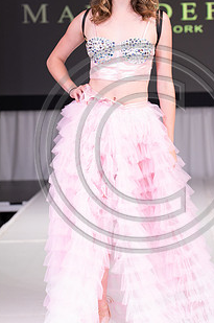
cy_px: 148
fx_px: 1458
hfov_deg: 8.4
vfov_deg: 12.6
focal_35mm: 163
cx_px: 140
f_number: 5.6
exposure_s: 1/400
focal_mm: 112
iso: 2000
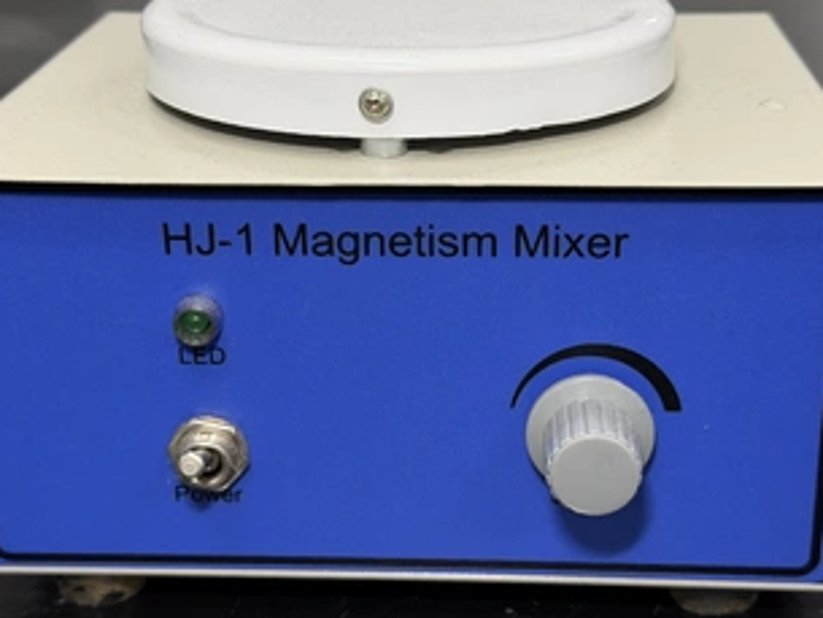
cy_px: 300
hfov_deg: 30.7
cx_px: 416
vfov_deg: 23.3
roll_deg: +1.7
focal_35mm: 63
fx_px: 1498
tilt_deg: -22.2
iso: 100
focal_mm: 6.76
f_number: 1.78
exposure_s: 1/91
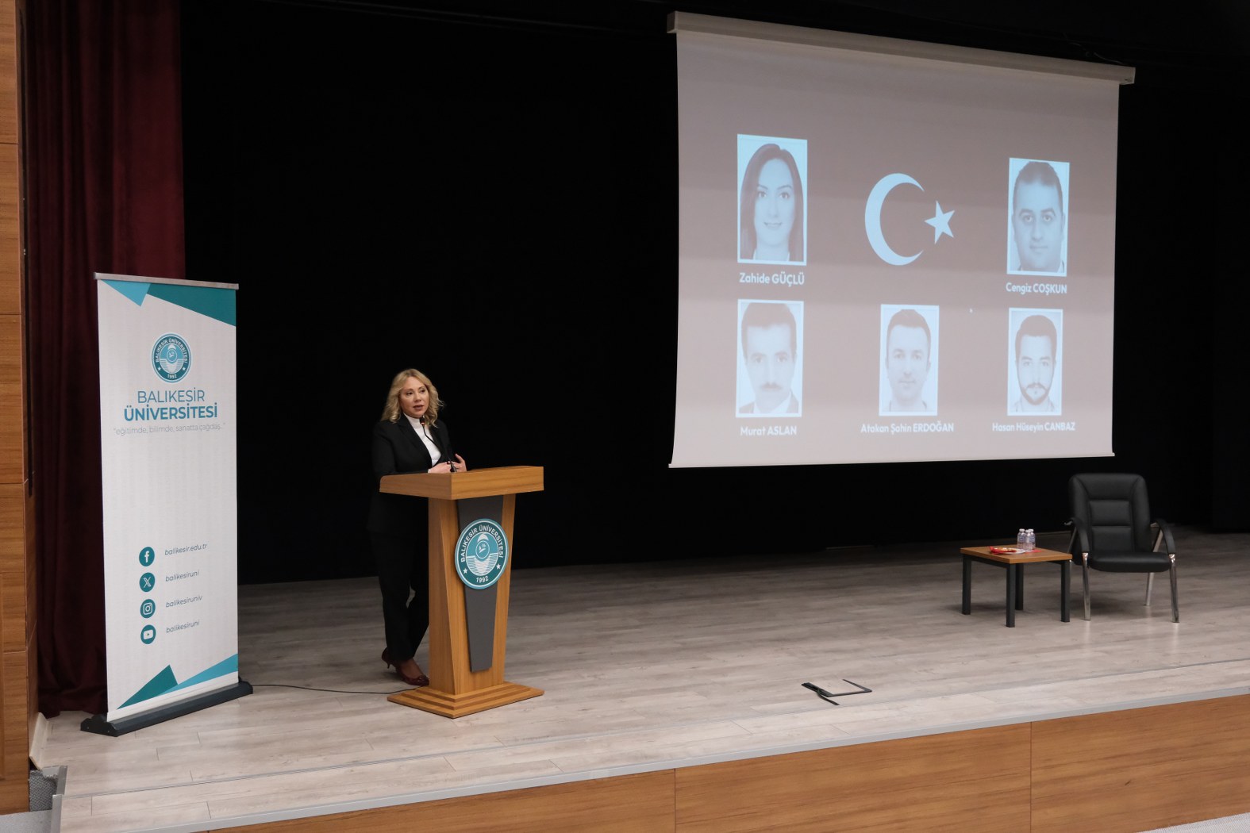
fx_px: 1146
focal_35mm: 33
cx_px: 625
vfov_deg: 40.0
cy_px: 416
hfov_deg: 57.2
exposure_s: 1/100
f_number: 4
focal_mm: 22.3
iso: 4000
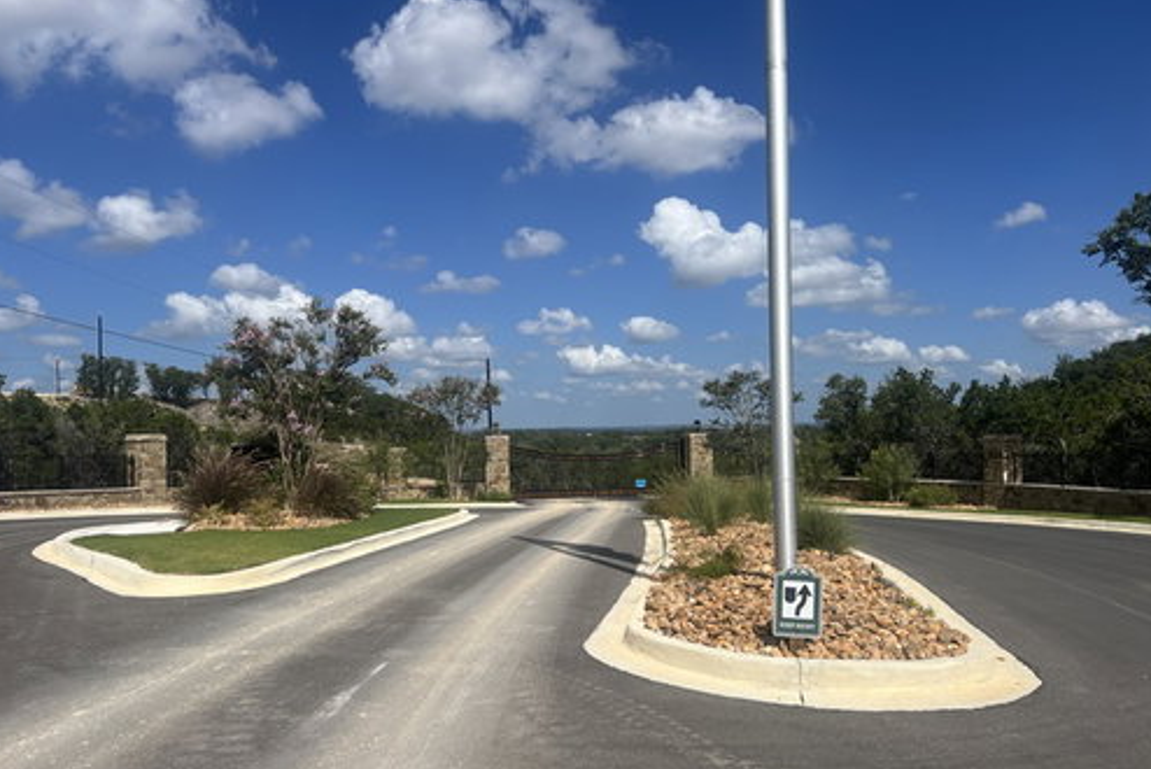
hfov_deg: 65.4
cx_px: 576
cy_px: 419
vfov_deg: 46.4
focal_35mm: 28
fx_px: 896
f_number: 1.5
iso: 50
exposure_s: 1/7463
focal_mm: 5.7
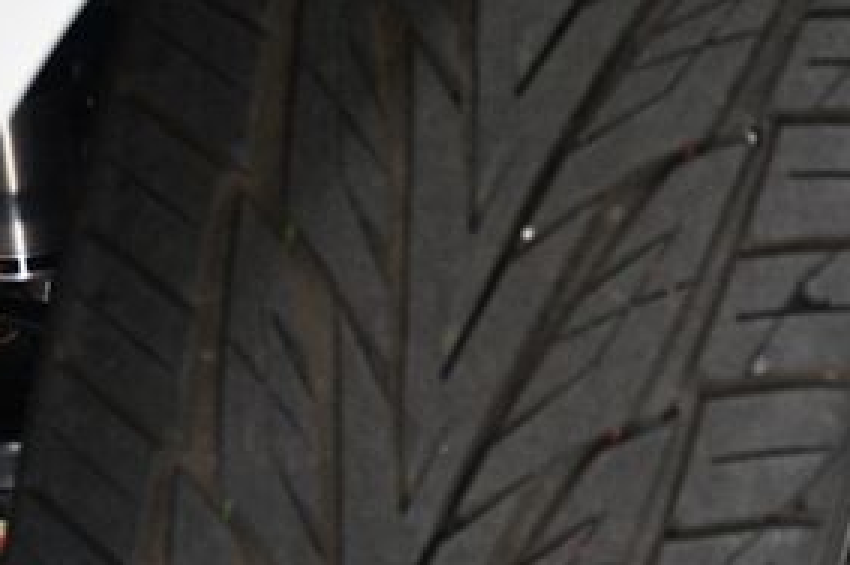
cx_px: 375
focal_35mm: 163
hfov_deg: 12.6
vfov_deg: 8.4
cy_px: 538
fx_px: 3844
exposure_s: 1/100
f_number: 4.5
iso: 3200
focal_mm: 48
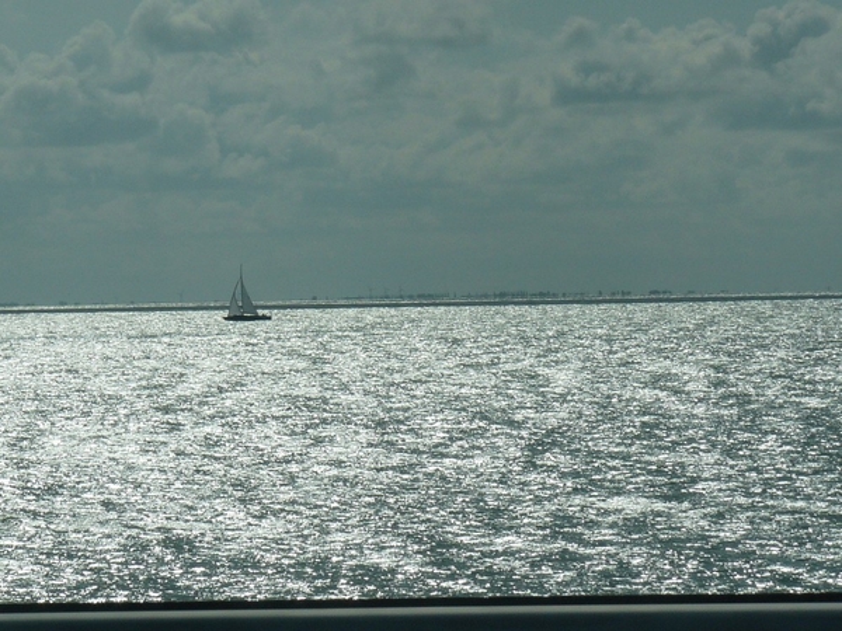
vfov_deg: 6.3
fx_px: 5740
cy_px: 316
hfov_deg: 8.4
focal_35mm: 236
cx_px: 421
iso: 100
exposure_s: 1/1300
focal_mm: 26.2
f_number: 8
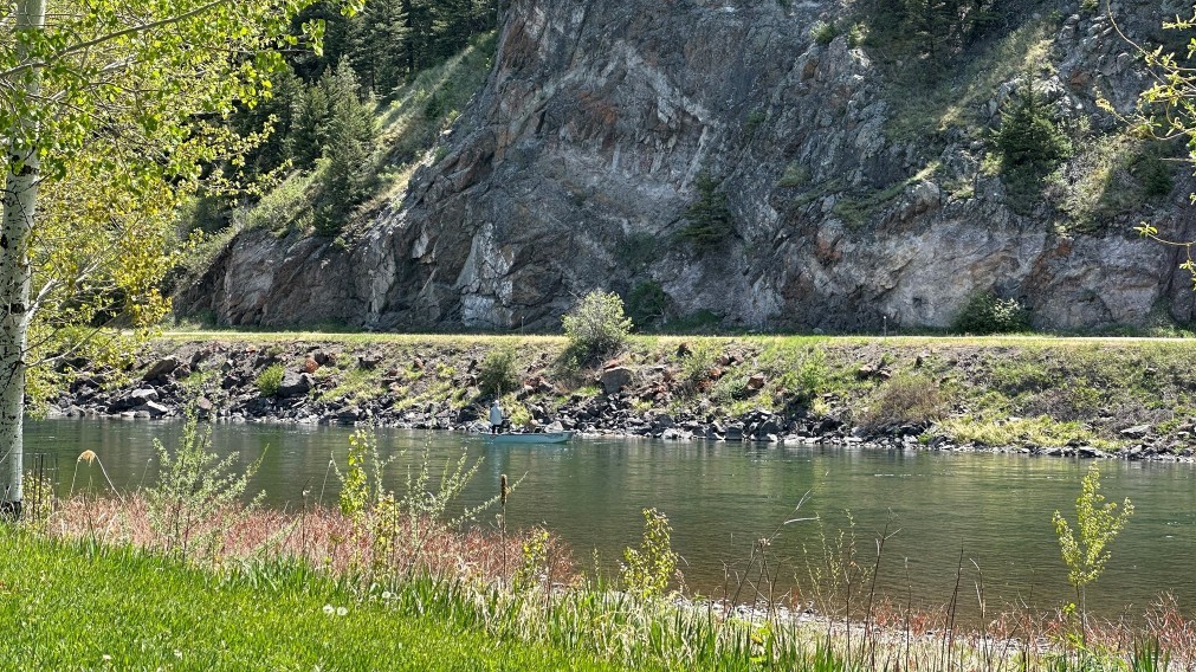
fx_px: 2695
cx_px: 591
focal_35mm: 85
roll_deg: -0.8
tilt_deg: +2.6
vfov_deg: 14.2
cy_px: 286
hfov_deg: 25.0
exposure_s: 1/229
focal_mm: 9
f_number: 2.8
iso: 32
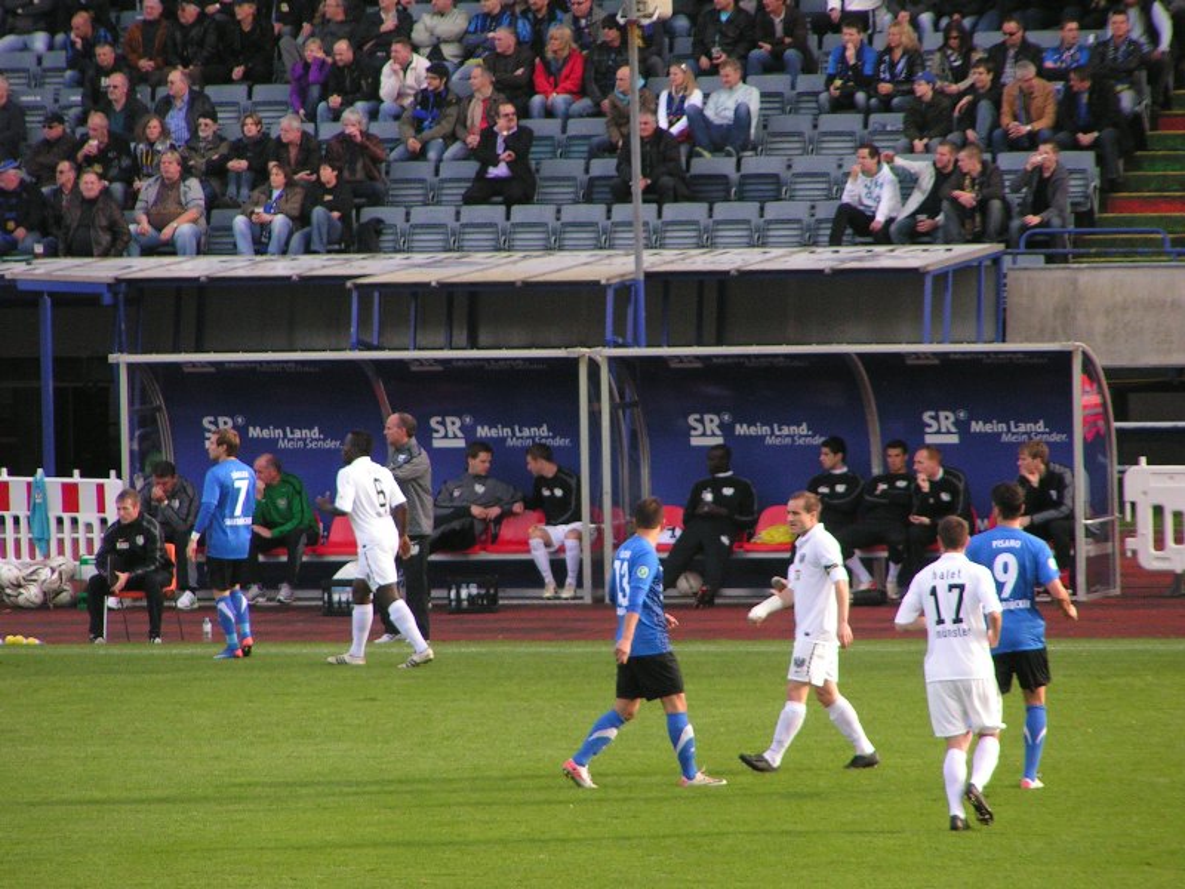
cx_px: 592
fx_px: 13008
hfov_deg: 5.2
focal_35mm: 380
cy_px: 444
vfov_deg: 3.9
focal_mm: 58
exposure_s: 1/500
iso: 160
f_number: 3.5
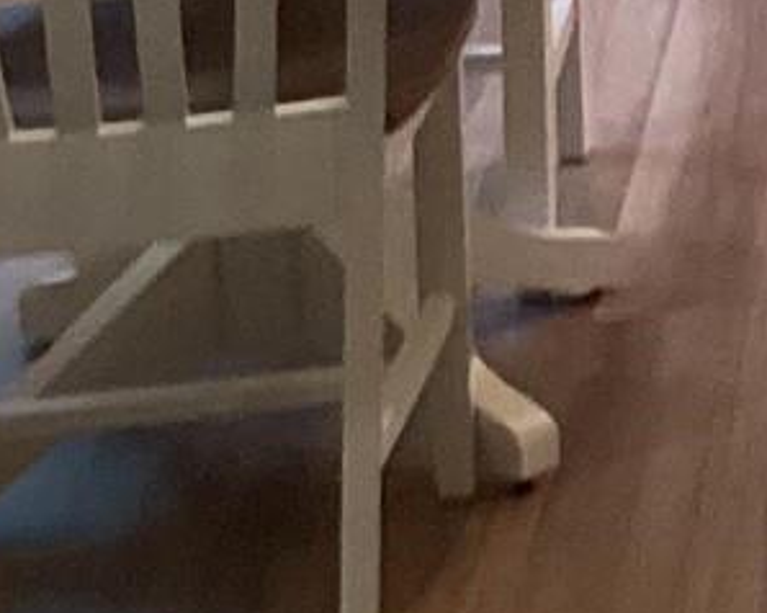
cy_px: -1288
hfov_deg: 7.9
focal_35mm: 208
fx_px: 4719
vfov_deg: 6.7
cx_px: 2401
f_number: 2.4
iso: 200
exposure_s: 1/50
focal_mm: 3.3
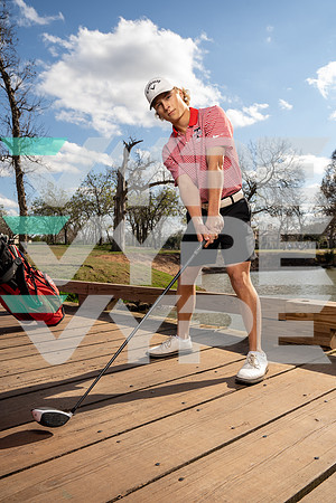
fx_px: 420
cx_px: 168
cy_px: 252
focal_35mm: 30
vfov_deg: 61.9
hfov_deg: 43.6
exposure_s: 1/250
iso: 80
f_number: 8
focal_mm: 30
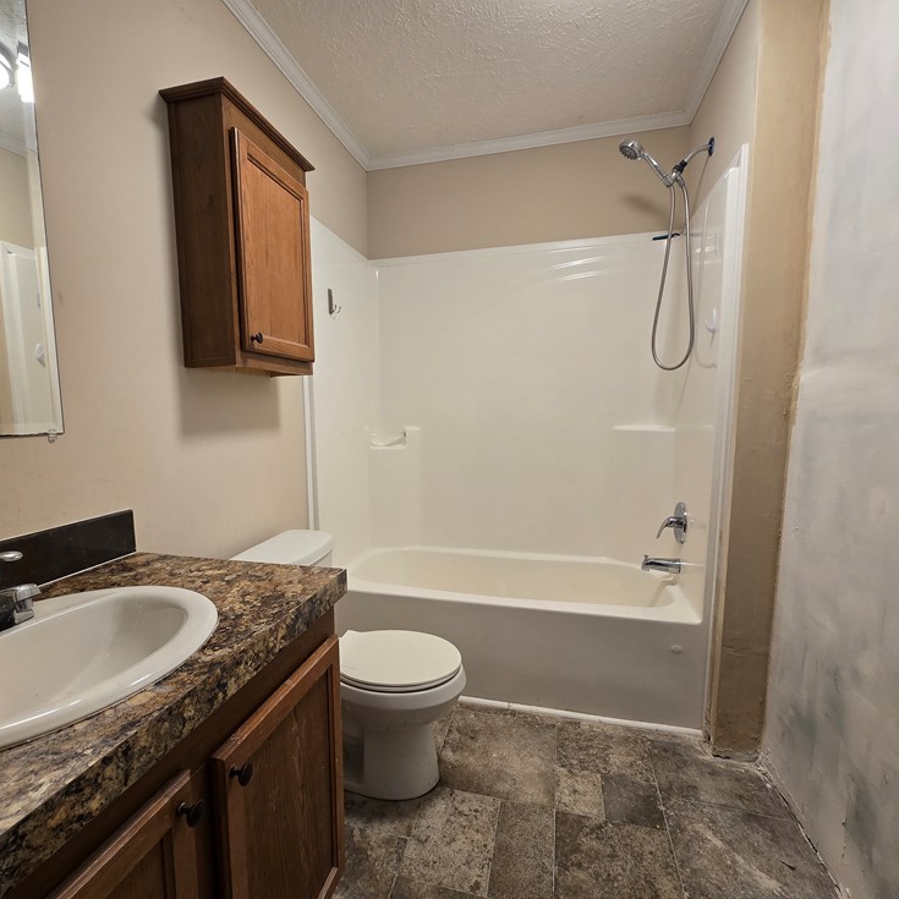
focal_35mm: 16
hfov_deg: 87.1
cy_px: 467
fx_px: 470
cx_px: 400
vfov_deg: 87.4
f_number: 2.2
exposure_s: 1/60
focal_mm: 2.2
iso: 125
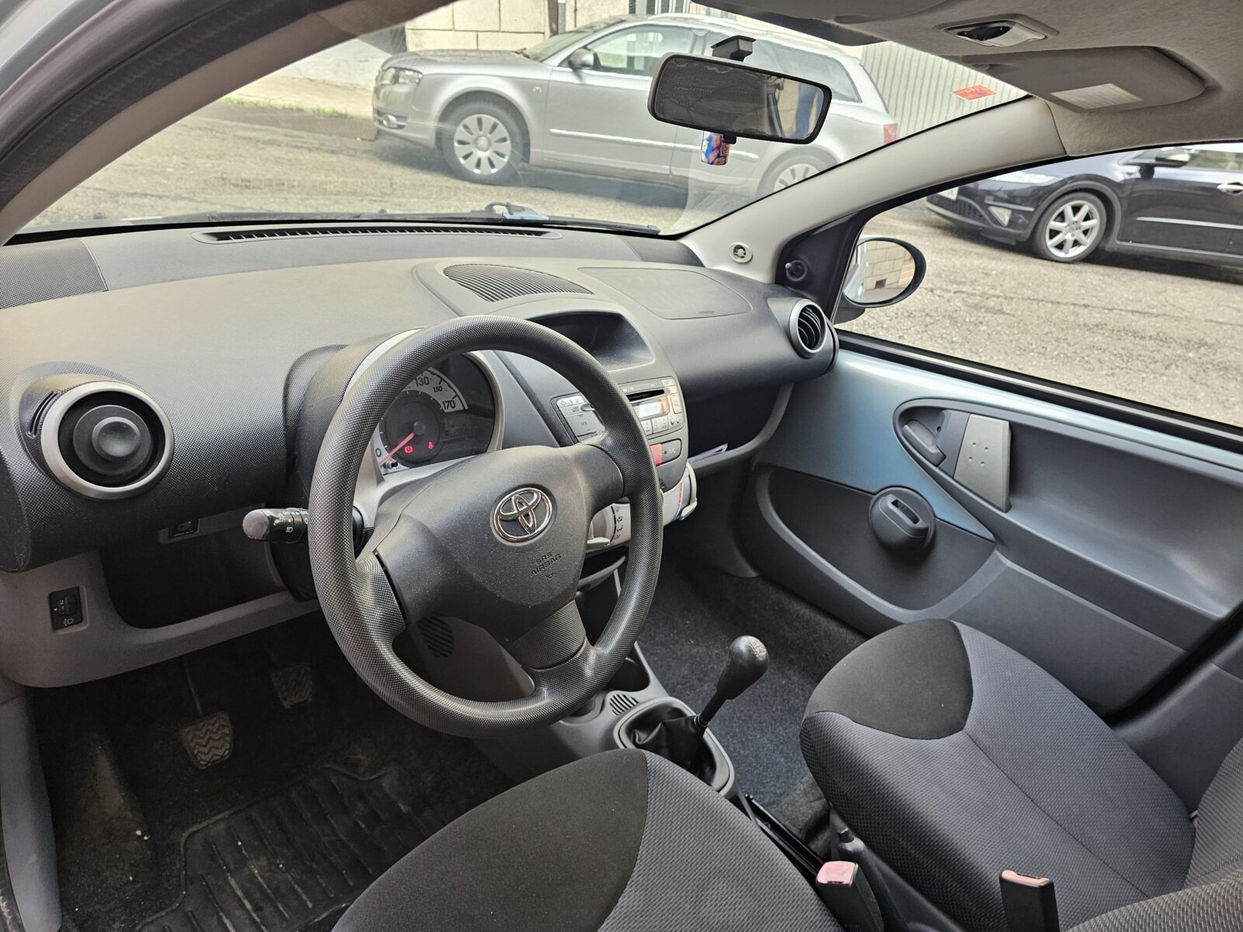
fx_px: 826
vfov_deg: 58.9
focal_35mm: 23
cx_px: 622
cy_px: 466
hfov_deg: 73.9
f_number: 1.7
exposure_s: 1/359
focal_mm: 6.3
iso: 200
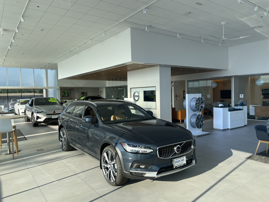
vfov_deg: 53.1
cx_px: 134
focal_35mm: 26
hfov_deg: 67.3
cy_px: 101
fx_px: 202
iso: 32
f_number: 1.6
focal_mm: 4.2
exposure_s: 1/997
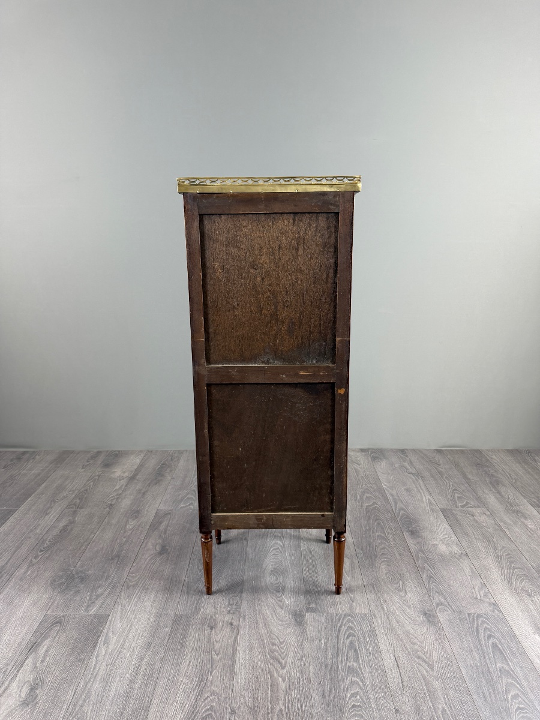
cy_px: 360
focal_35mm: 24
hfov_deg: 56.8
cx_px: 270
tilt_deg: -13.3
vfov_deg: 71.6
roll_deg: +0.0
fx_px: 499
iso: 200
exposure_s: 1/100
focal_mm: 6.76
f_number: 1.78
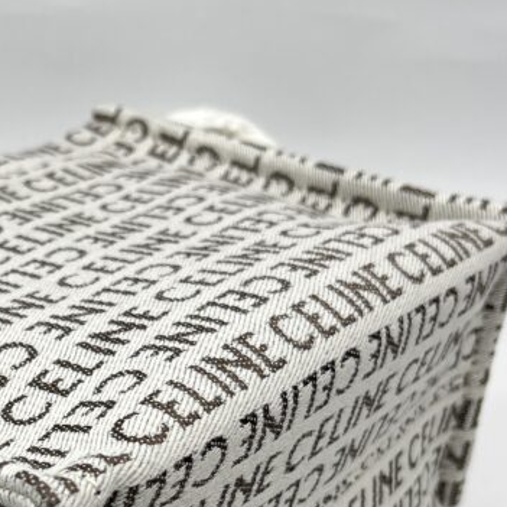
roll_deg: -6.3
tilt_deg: -31.4
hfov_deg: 25.0
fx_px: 1110
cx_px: 56
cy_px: 468
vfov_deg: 24.9
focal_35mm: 67
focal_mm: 5.7
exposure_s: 1/203
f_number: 1.5
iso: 40
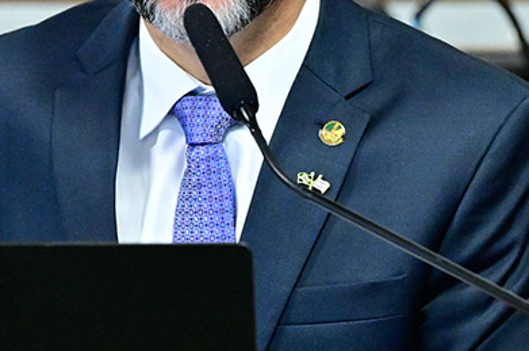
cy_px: 22
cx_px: 239
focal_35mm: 317
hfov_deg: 6.5
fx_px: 4649
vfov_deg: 4.3
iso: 4000
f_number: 4
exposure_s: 1/200
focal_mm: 96
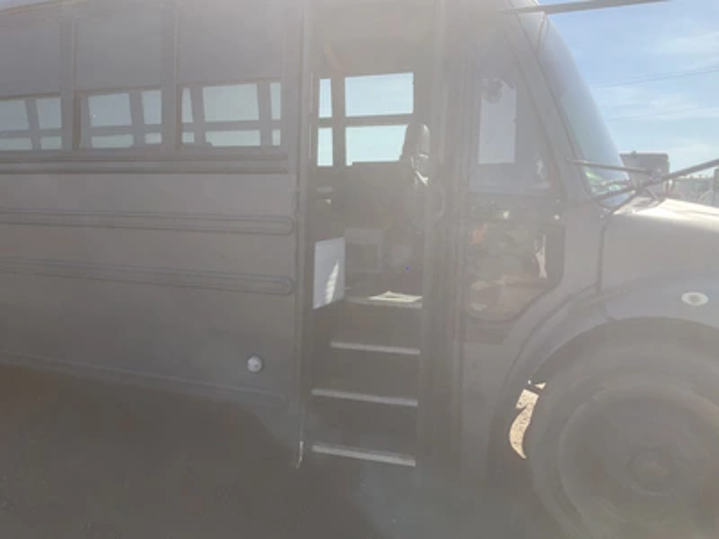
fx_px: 602
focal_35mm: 29
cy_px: 270
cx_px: 360
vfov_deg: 48.2
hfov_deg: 61.7
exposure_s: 1/997
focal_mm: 3
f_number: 1.8
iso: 25
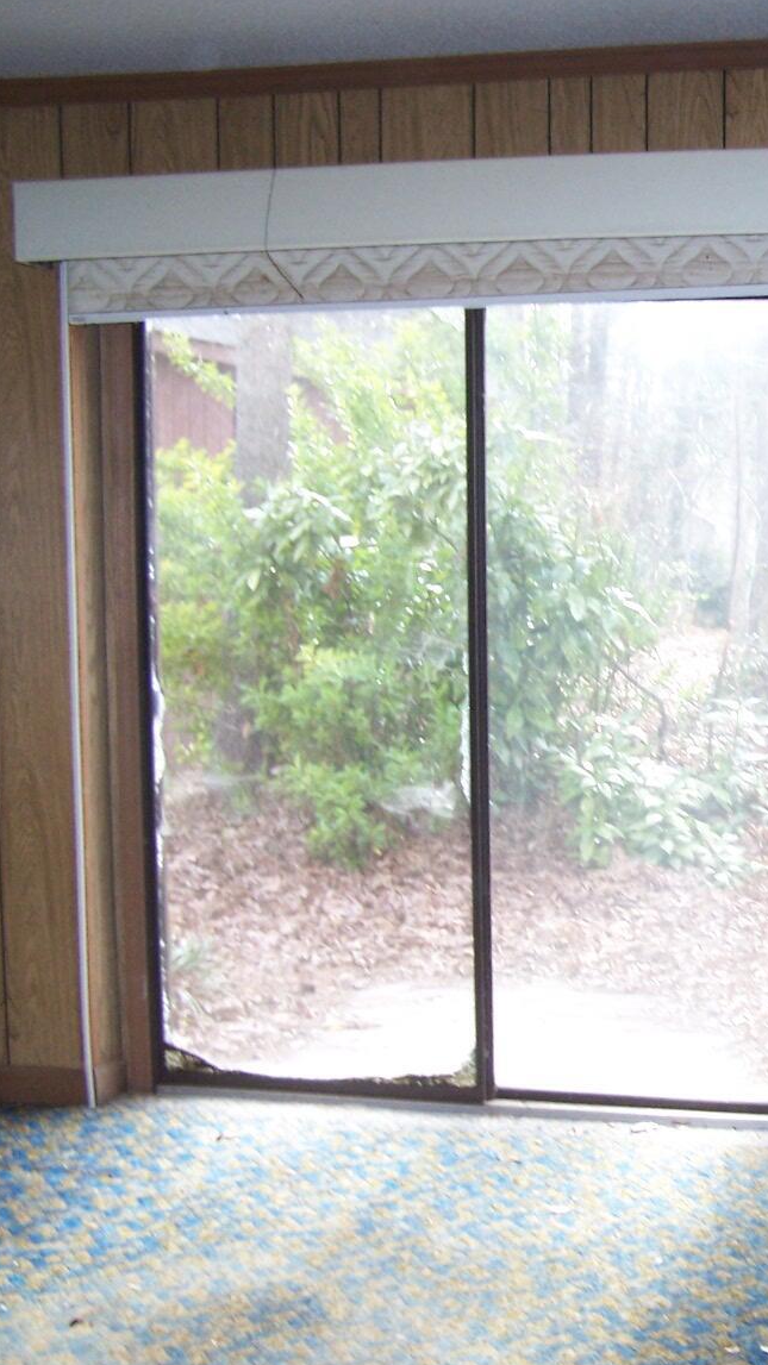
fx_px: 2028
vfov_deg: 37.2
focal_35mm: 56
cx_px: 803
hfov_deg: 20.6
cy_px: 682
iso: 140
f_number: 2.8
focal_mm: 6.3
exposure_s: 1/90
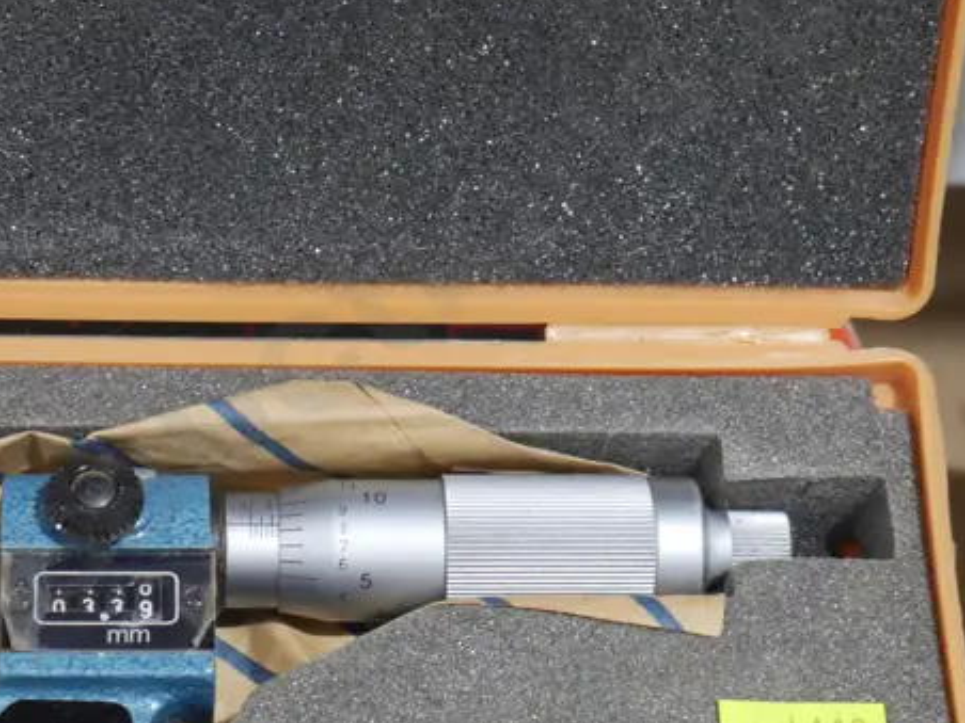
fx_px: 3540
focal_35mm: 127
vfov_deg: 11.7
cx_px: 237
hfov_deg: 15.4
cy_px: 415
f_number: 5.3
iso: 2000
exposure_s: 1/60
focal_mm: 28
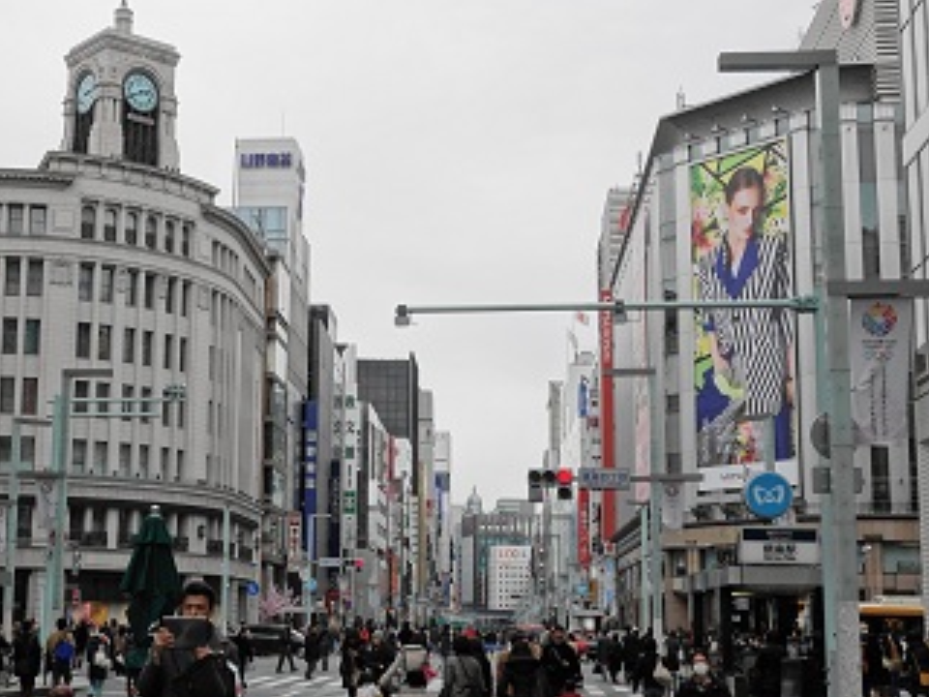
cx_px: 351
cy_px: 388
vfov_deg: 26.1
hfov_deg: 34.2
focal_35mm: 56
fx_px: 1503
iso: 125
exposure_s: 1/160
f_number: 5.6
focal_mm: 12.48
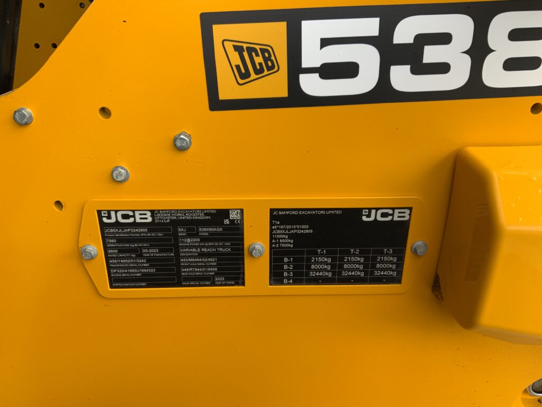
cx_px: 271
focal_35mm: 29
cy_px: 204
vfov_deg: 48.2
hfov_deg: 61.7
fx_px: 454
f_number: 1.8
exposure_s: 1/122
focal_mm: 3
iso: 25
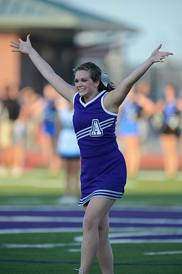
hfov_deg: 2.5
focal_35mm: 550
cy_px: 137
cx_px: 91
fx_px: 4180
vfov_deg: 3.8
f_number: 4
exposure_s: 1/1600
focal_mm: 550
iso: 800
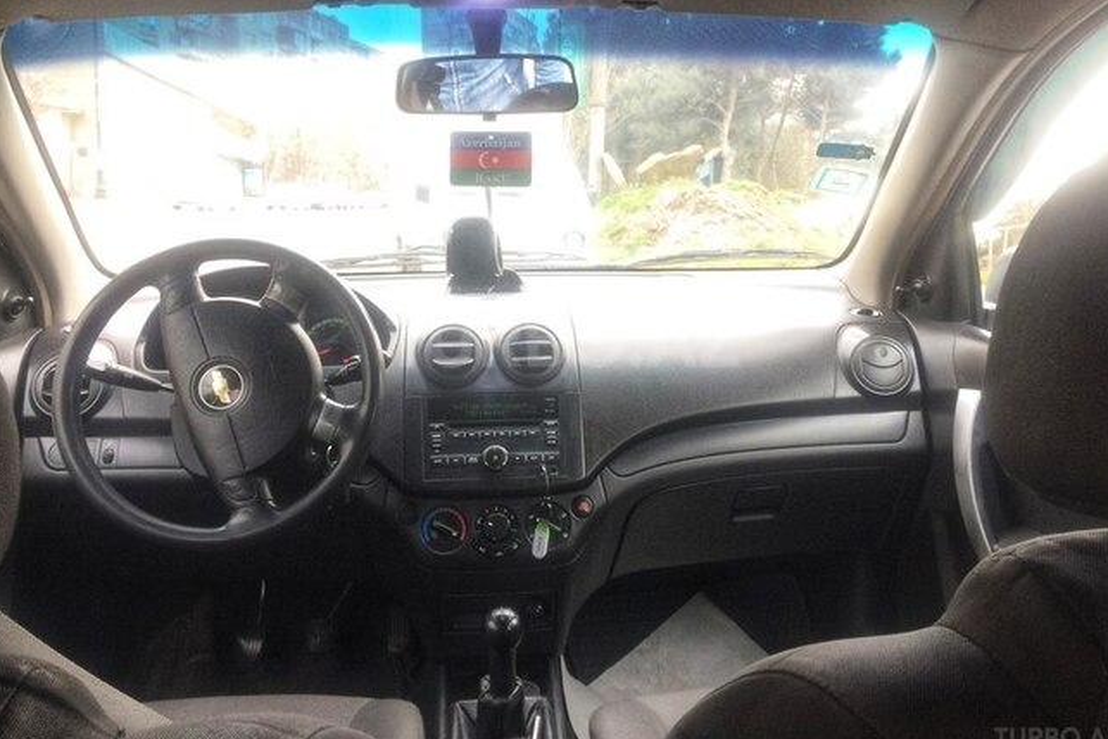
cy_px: 341
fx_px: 954
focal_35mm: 31
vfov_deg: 42.3
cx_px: 563
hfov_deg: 60.3
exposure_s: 1/33
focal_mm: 4.15
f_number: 2.2
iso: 40
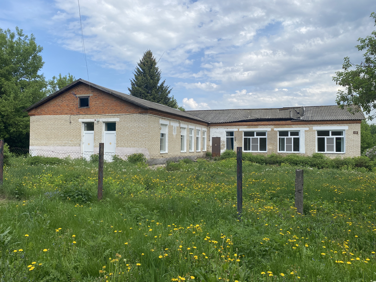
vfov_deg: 53.1
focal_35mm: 26
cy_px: 141
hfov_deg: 67.3
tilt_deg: +0.9
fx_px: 282
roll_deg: -1.0
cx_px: 188
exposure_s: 1/2513
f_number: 1.8
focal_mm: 4.25
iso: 32
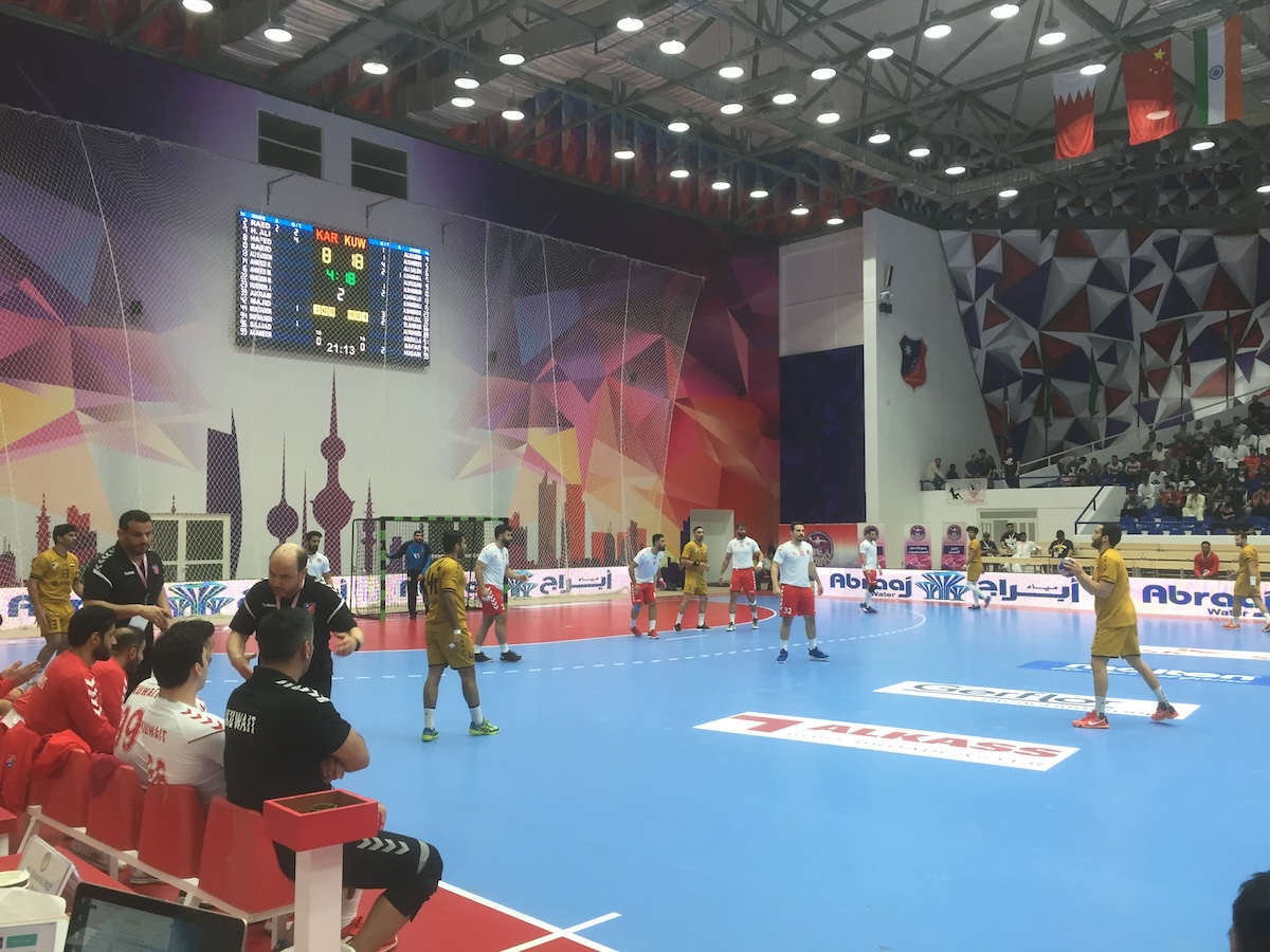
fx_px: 1064
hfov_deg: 61.7
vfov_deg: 48.2
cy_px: 476
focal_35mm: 29
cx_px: 635
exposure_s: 1/33
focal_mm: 4.15
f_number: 2.2
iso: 32
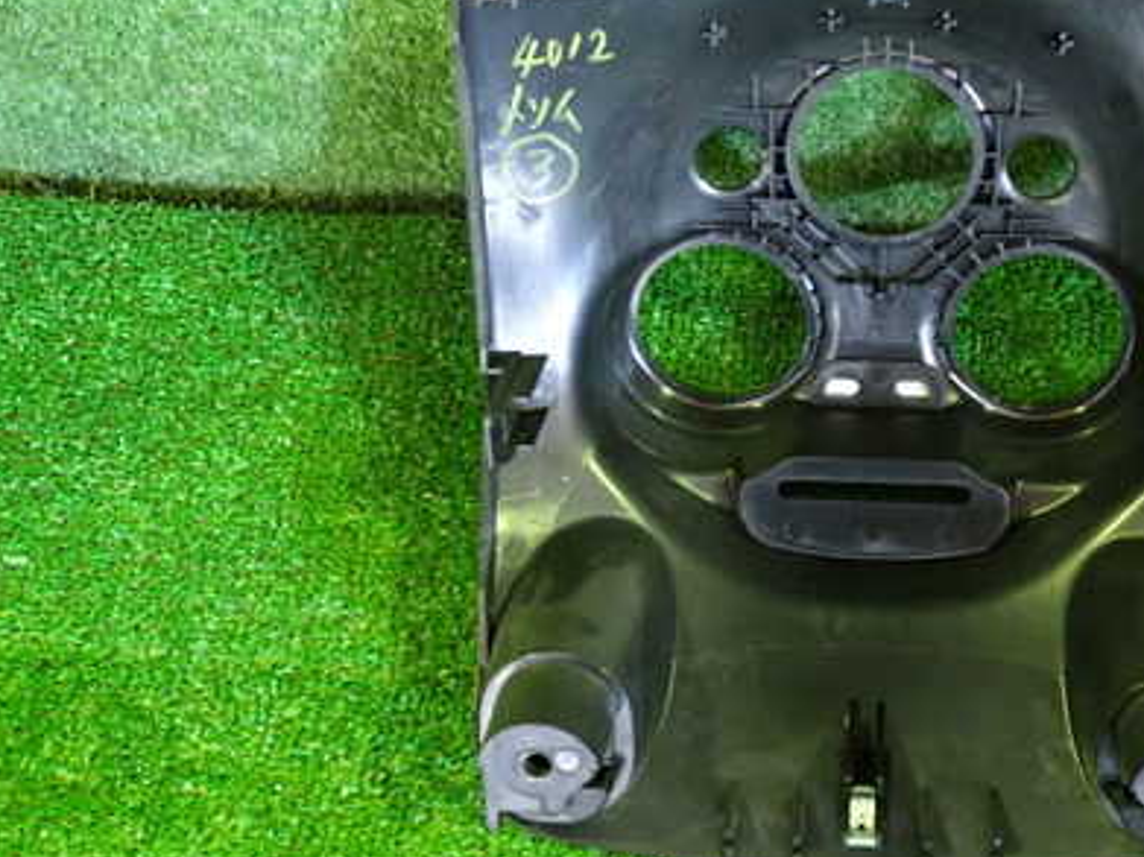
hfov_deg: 40.2
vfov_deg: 31.5
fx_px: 1520
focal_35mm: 46
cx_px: 851
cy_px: 386
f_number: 2.3
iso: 800
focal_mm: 5.4
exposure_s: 1/15
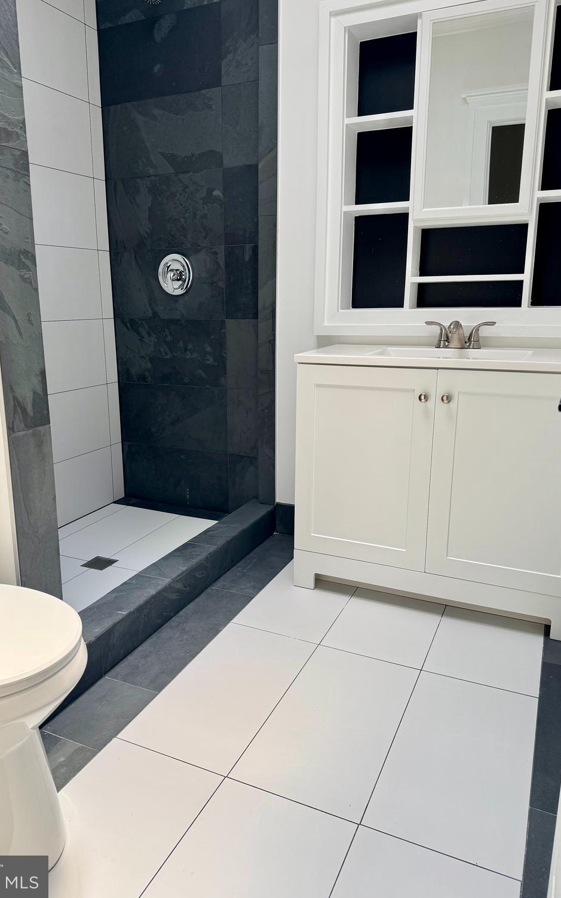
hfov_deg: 47.5
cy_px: 446
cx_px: 243
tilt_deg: -13.5
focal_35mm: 26
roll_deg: +1.1
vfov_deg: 70.4
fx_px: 636
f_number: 1.78
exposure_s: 1/280
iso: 80
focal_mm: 6.76
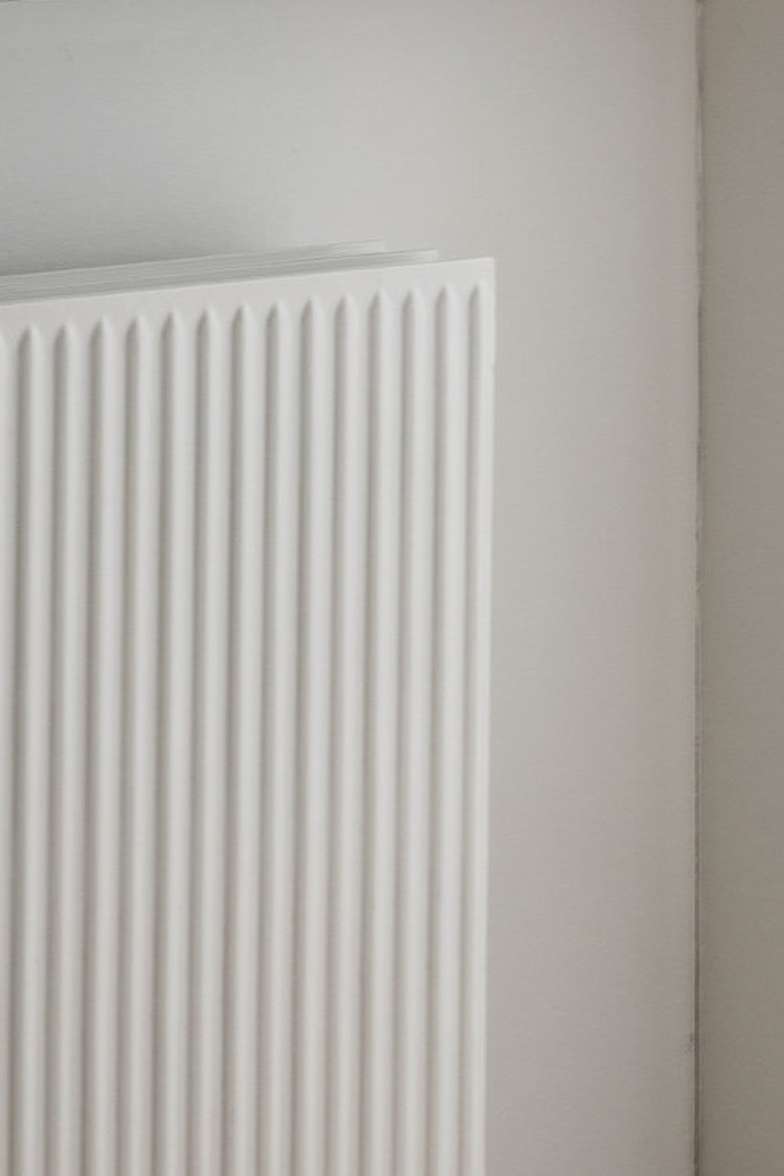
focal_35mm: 228
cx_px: 864
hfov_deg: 6.0
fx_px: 7451
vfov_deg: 8.8
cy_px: -562
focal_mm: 56
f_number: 11
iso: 800
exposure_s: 1/160
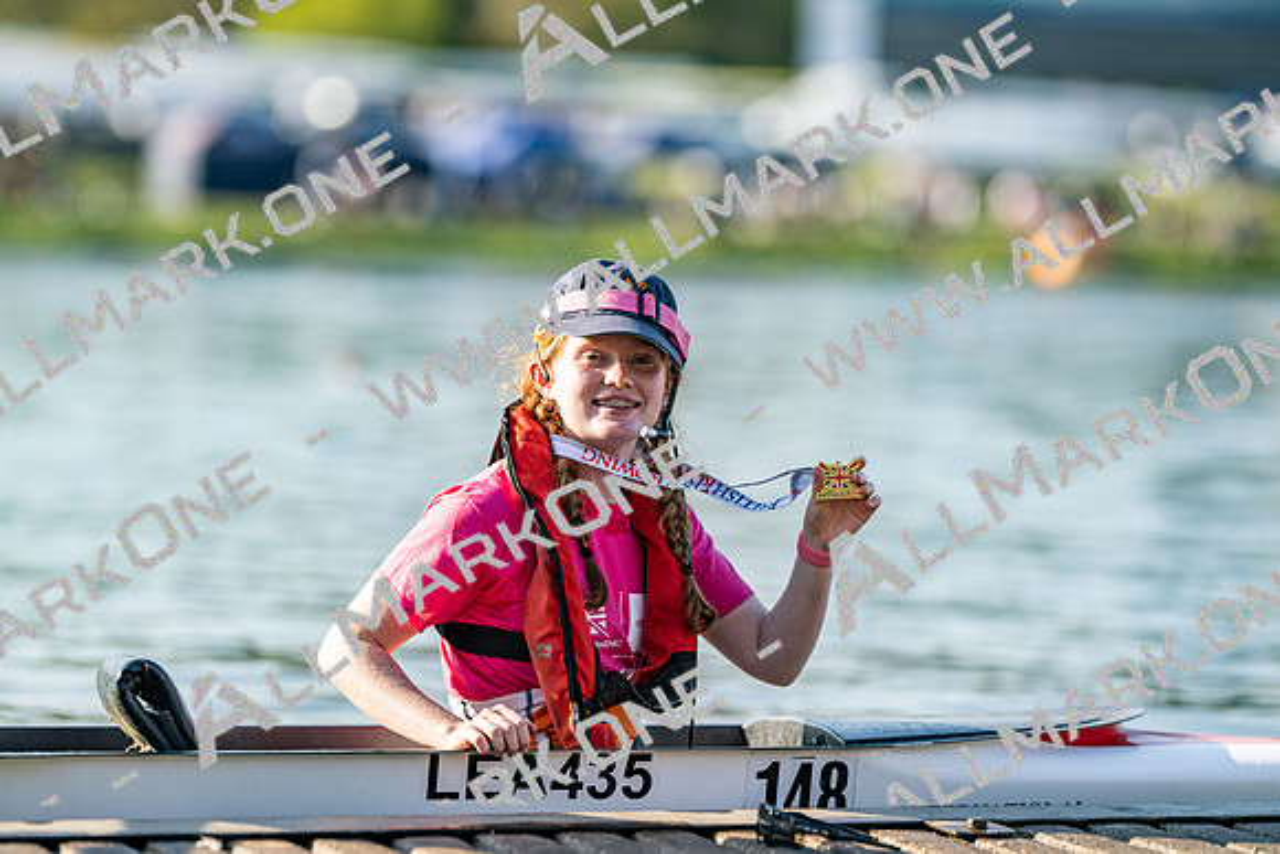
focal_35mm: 135
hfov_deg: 15.2
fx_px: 4801
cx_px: 640
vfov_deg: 10.2
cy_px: 427
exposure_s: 1/2000
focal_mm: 135
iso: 64
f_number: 1.8
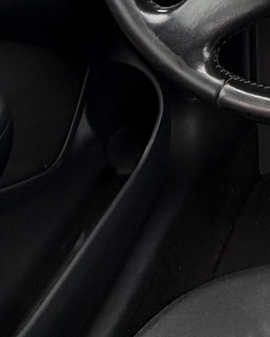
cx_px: 437
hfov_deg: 19.3
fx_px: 659
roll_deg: +2.9
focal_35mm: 66
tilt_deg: -24.4
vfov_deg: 25.4
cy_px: -80
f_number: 2.2
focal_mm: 2.22
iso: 80
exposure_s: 1/121
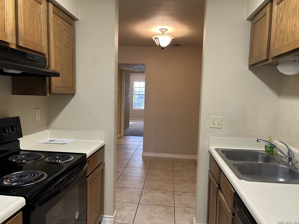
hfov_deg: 67.3
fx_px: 225
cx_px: 150
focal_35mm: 26
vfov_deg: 53.1
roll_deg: -1.2
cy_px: 112
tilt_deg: -5.3
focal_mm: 5.7
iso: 100
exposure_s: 1/60
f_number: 1.5
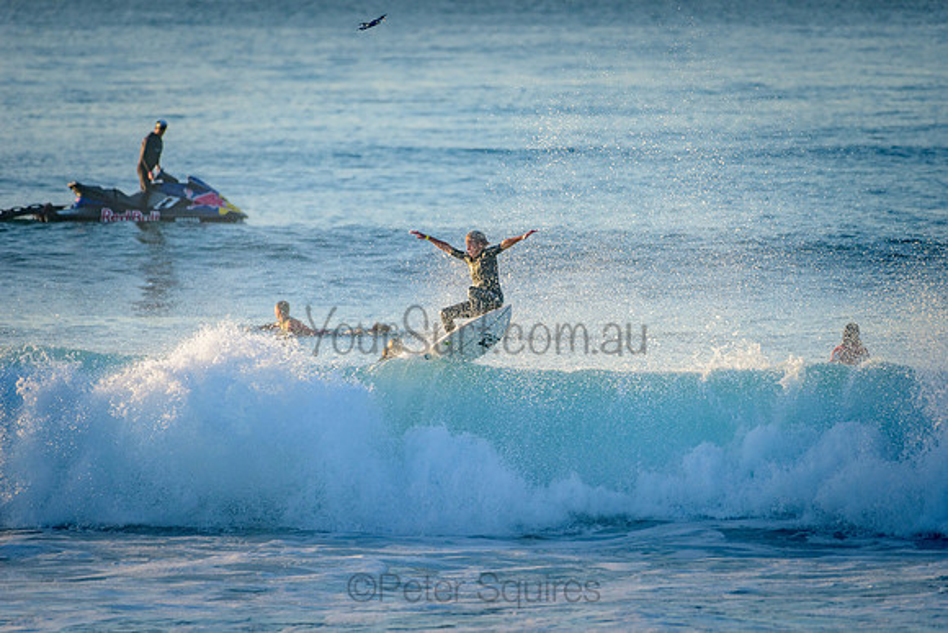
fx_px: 13169
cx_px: 474
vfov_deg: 2.8
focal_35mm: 500
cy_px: 316
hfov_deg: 4.1
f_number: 5.6
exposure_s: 1/2000
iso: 500
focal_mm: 500
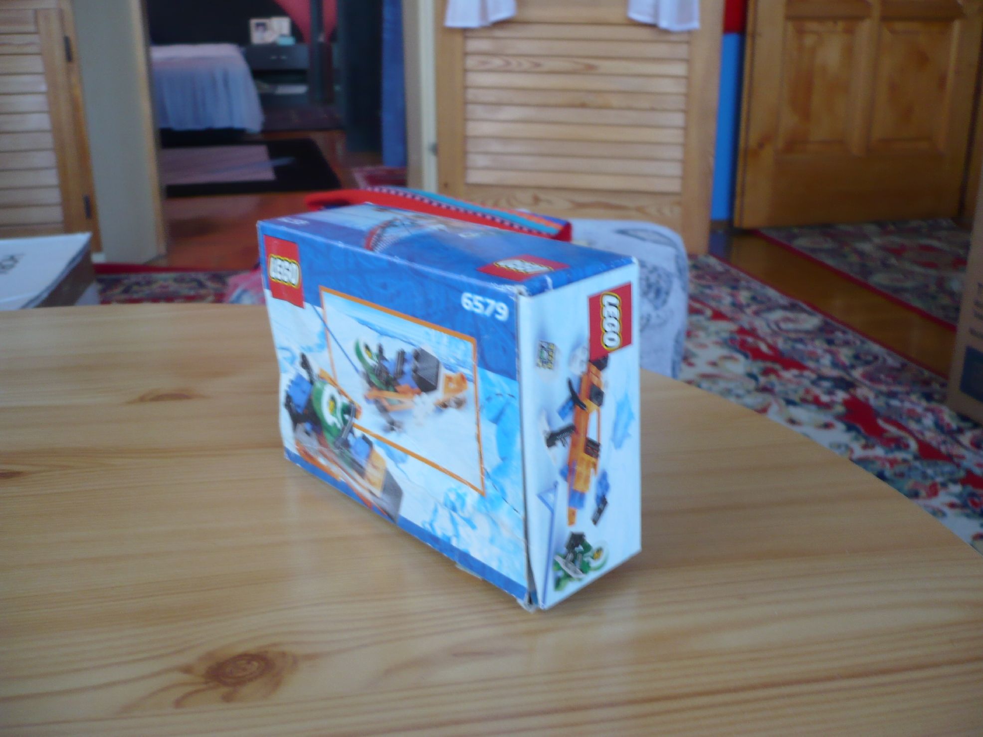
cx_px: 492
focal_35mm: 35
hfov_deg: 52.6
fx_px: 994
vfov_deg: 40.7
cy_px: 368
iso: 100
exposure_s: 1/30
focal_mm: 5.8
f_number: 2.8
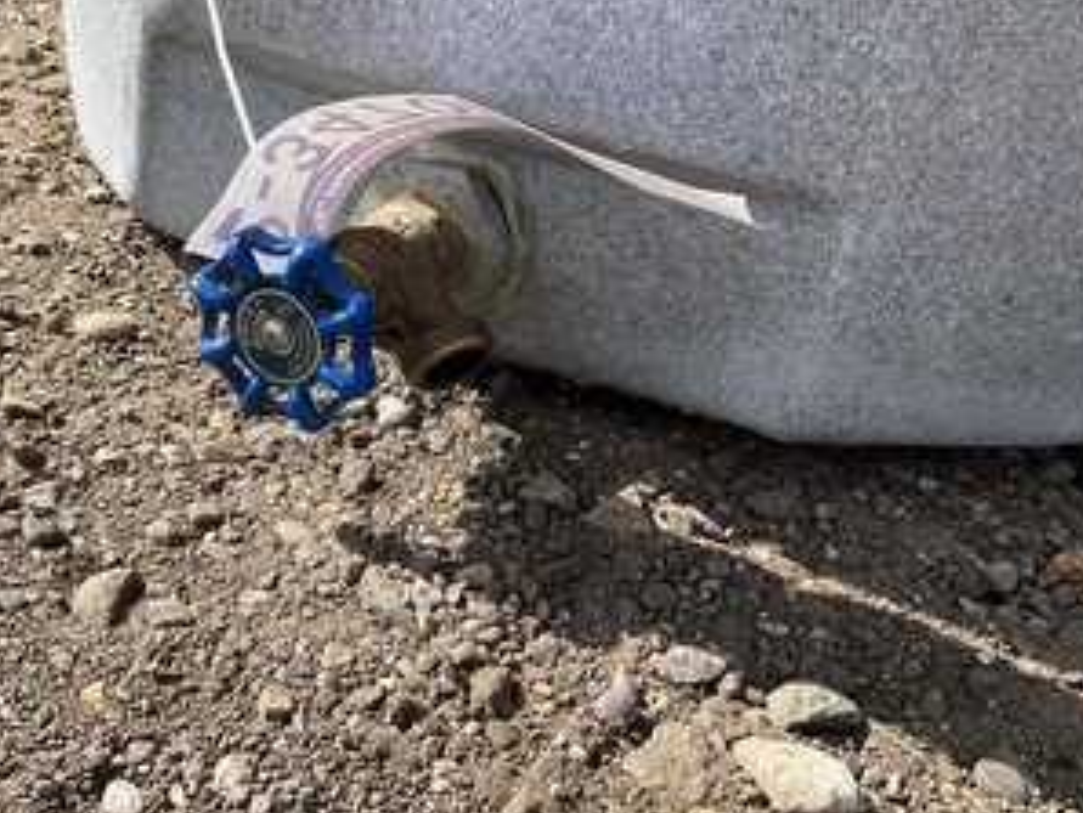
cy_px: 343
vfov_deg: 36.8
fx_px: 1221
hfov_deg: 47.7
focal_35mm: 39
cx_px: 463
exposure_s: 1/912
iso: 25
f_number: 1.8
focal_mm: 3
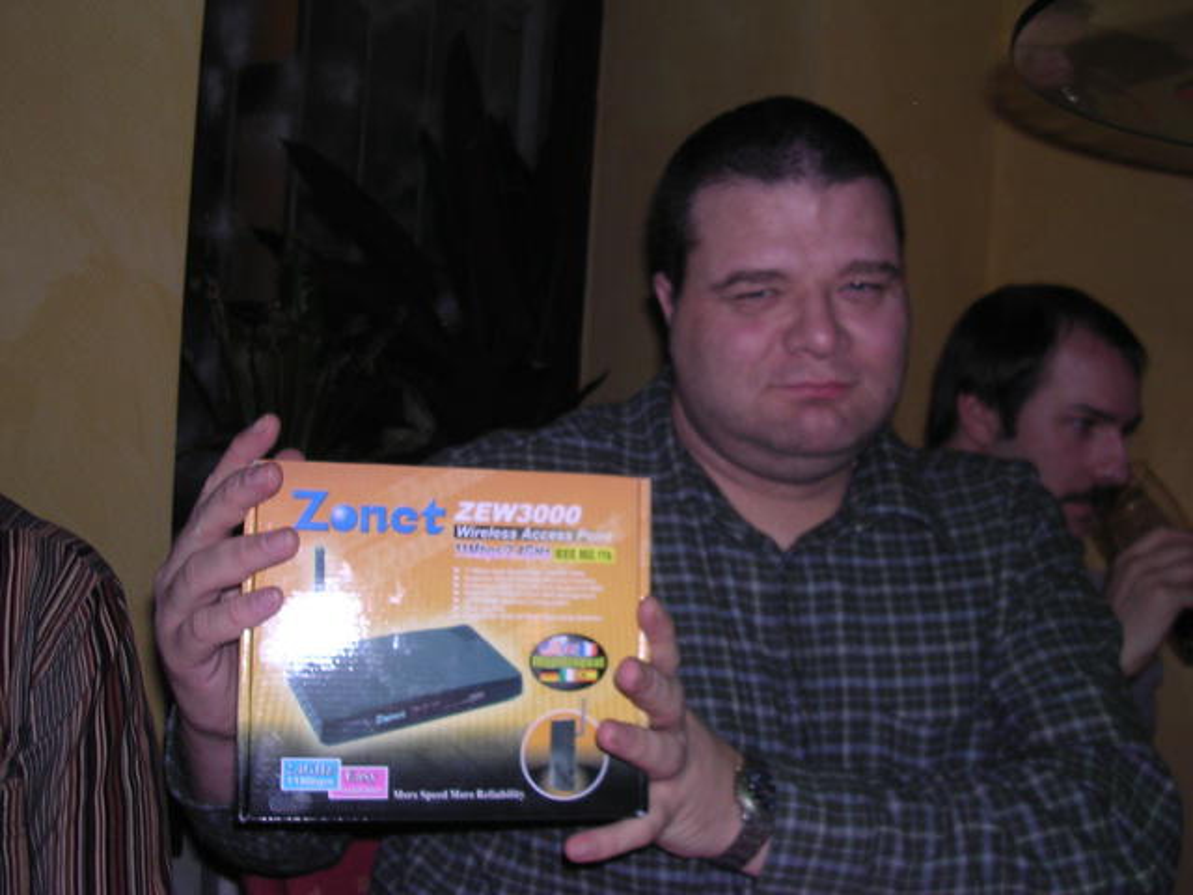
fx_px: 1310
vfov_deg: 37.7
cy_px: 448
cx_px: 596
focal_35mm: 38
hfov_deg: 49.0
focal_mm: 5.8
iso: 100
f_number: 2.8
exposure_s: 1/60.1
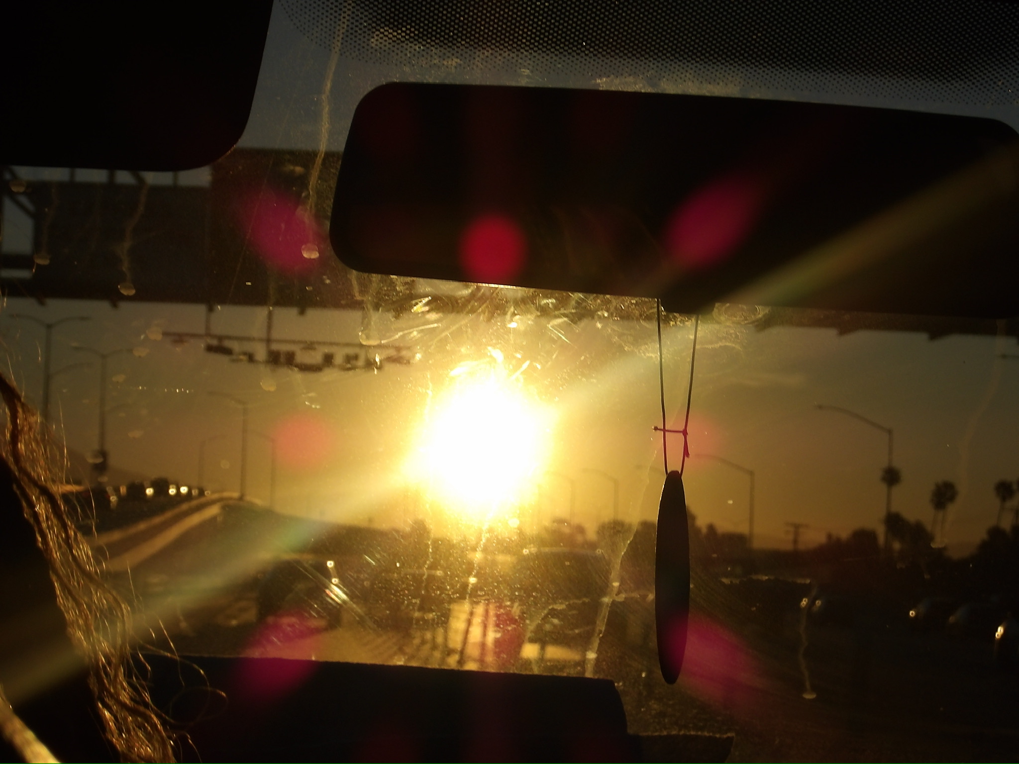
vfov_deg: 13.7
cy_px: 382
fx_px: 3179
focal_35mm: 108
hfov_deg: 18.2
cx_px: 510
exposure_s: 1/182
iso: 100
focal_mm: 19.6
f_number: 23.2
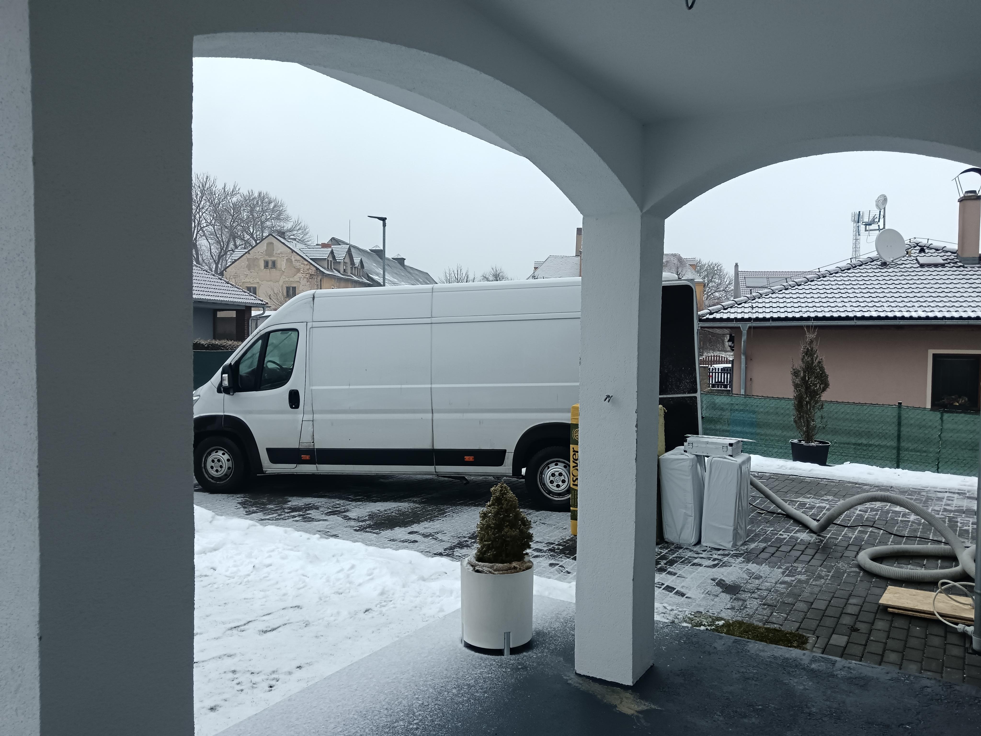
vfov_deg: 51.4
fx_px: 765
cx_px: 490
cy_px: 368
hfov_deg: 65.3
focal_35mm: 27
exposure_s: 1/50
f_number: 1.9
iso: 371
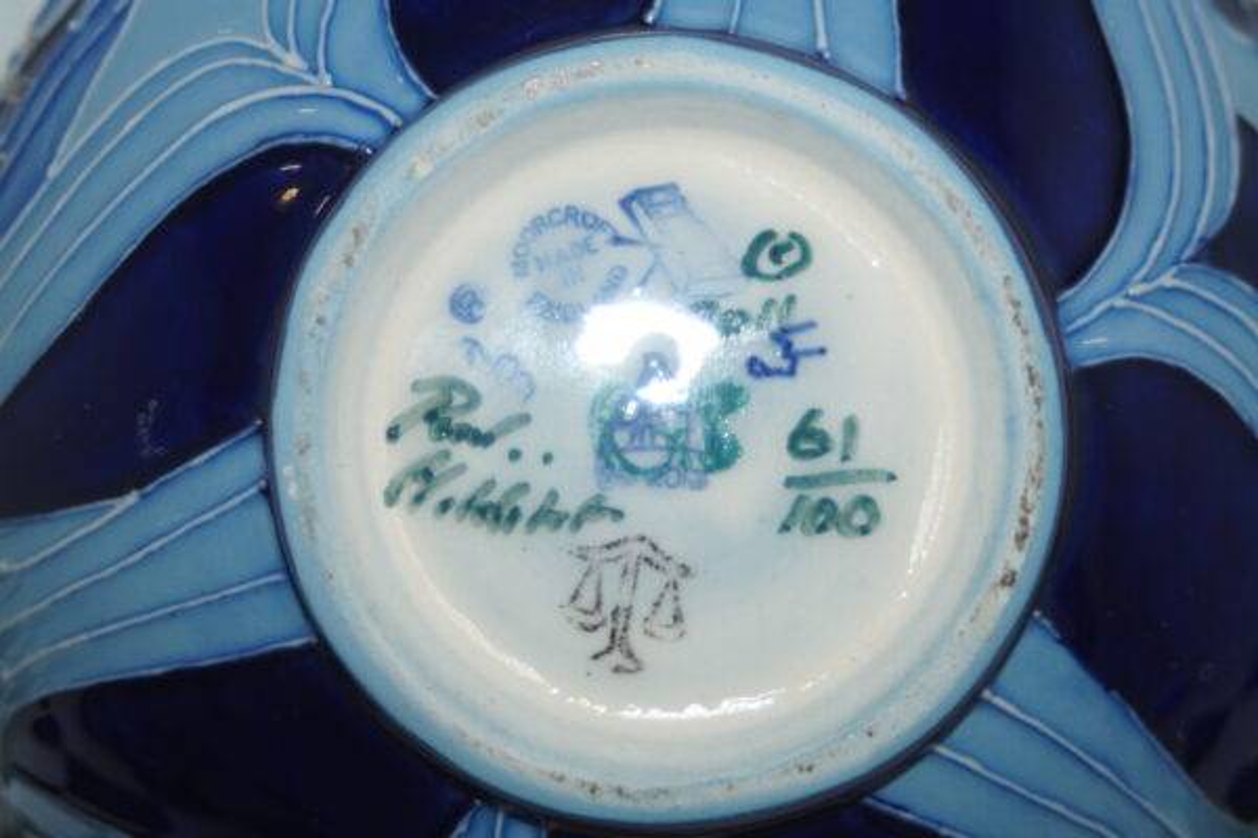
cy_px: 419
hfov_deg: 19.5
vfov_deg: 13.0
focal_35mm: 105
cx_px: 629
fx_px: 3669
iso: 200
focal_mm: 70
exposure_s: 1/80
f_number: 5.6
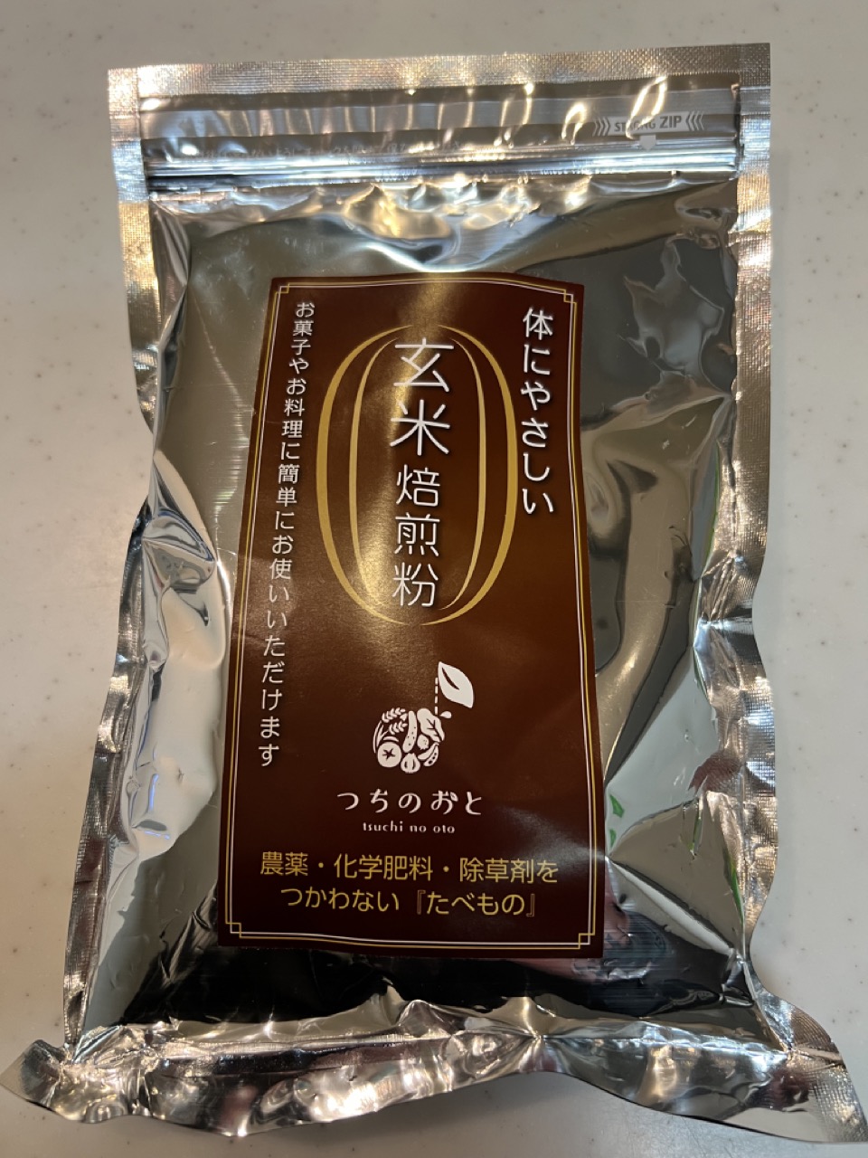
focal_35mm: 26
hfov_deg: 53.1
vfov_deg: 67.3
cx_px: 434
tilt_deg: -74.7
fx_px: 869
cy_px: 579
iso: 160
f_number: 1.5
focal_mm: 5.7
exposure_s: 1/60
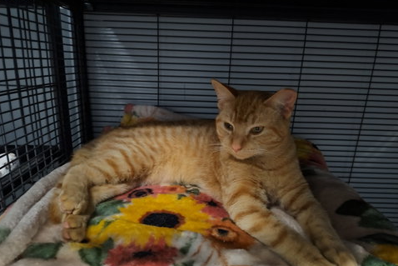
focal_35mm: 25
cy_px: 151
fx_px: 276
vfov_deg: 51.2
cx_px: 196
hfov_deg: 71.5
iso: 1044
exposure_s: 1/15.2
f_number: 1.8
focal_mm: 5.56
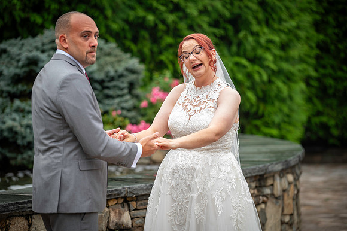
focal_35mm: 122
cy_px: 116
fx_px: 1175
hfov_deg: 16.8
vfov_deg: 11.2
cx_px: 174
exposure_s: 1/125
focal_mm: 122
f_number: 2.8
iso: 100
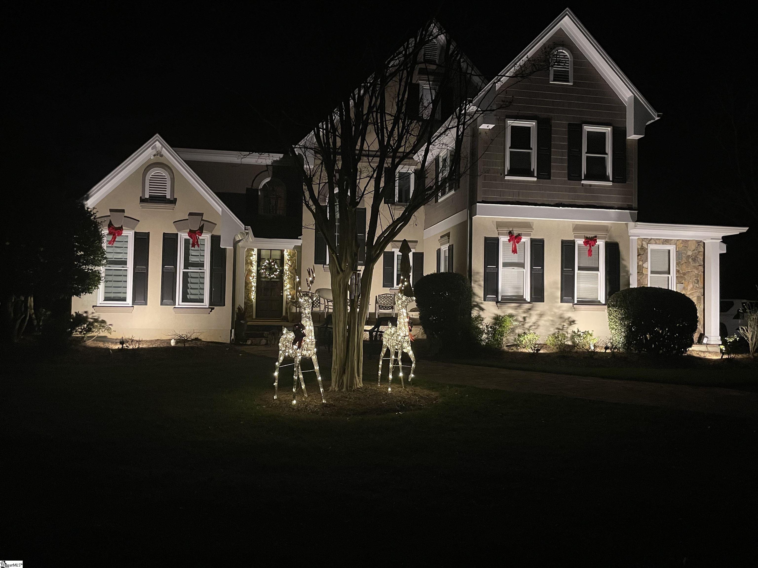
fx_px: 569
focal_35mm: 26
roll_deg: -0.7
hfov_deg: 67.3
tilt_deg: +1.9
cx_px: 379
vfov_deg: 53.1
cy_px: 284
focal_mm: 4.2
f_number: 1.6
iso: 640
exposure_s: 1/30
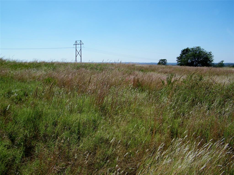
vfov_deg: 38.7
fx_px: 250
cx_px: 117
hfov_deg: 50.1
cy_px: 88
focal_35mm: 37
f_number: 7.4
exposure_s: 1/400
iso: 80
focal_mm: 6.6
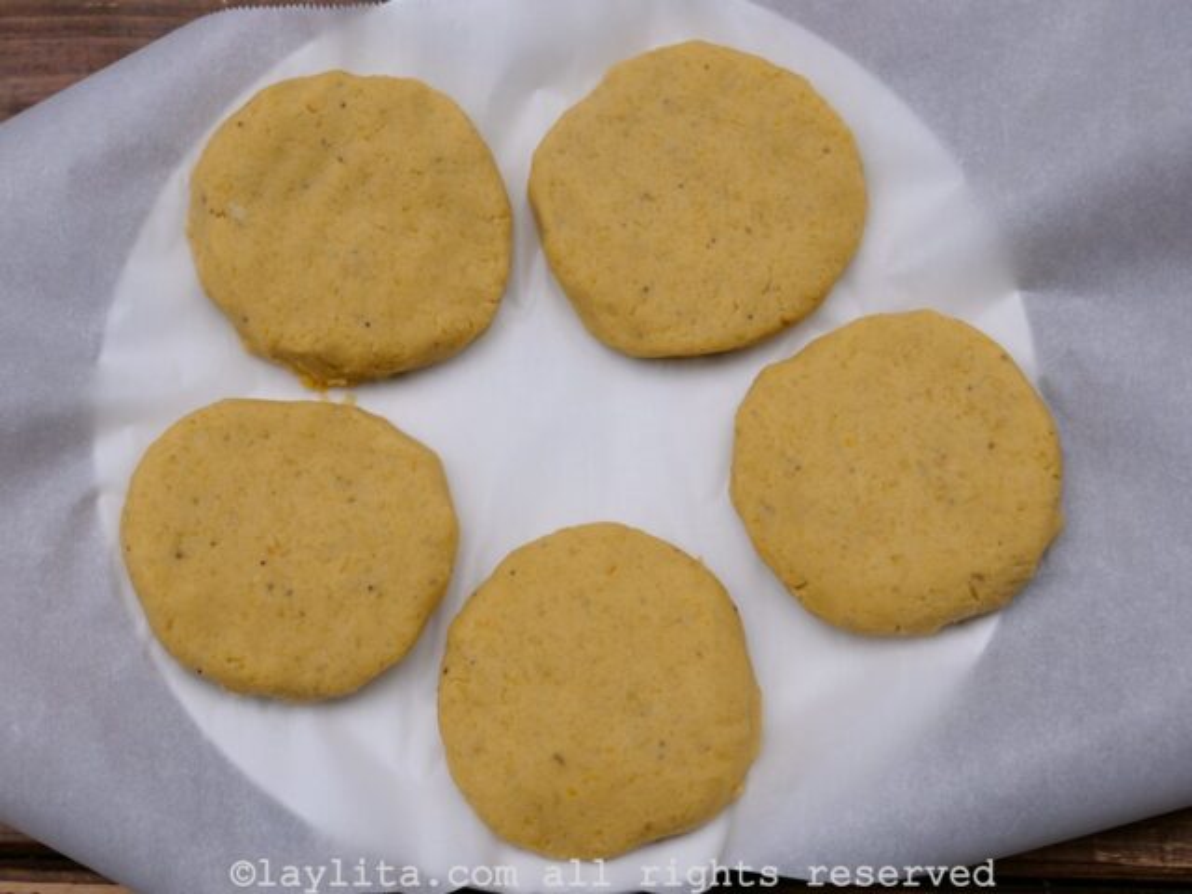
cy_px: 447
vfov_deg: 30.3
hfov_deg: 39.7
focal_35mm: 48
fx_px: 1653
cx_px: 596
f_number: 5.6
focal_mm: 24
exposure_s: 1/250
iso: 200
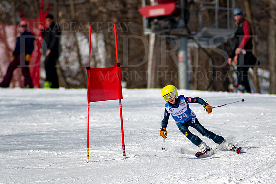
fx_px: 5911
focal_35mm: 771
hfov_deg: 2.7
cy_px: 116
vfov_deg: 1.8
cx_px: 178
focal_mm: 300
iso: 100
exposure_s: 1/6400
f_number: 2.8
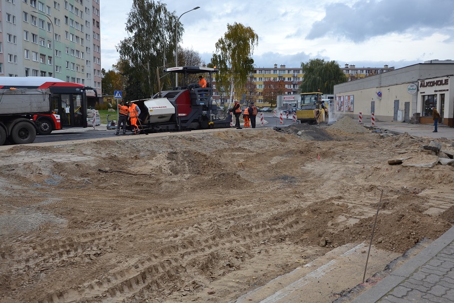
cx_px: 227
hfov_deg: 57.2
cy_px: 152
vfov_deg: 40.0
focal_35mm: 33
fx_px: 416
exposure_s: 1/125
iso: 110
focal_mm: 22
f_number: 5.6
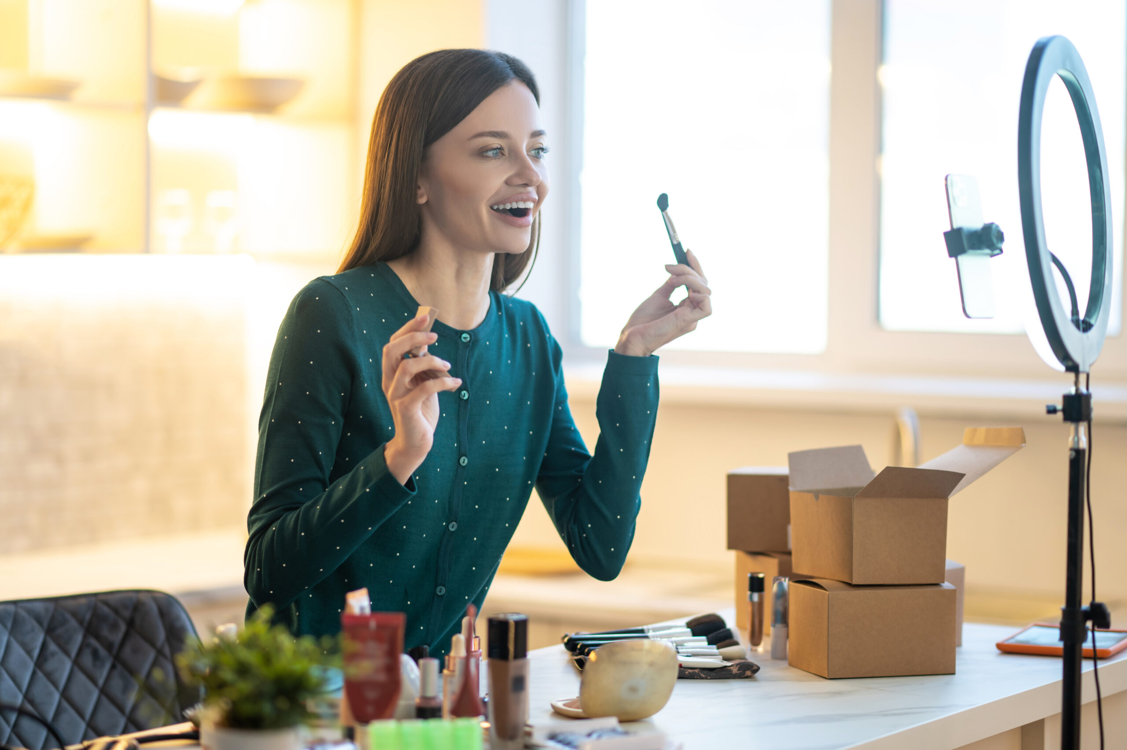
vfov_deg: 16.0
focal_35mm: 85
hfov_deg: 23.9
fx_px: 2659
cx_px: 564
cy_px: 375
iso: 320
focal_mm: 85
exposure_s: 1/200
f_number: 2.2
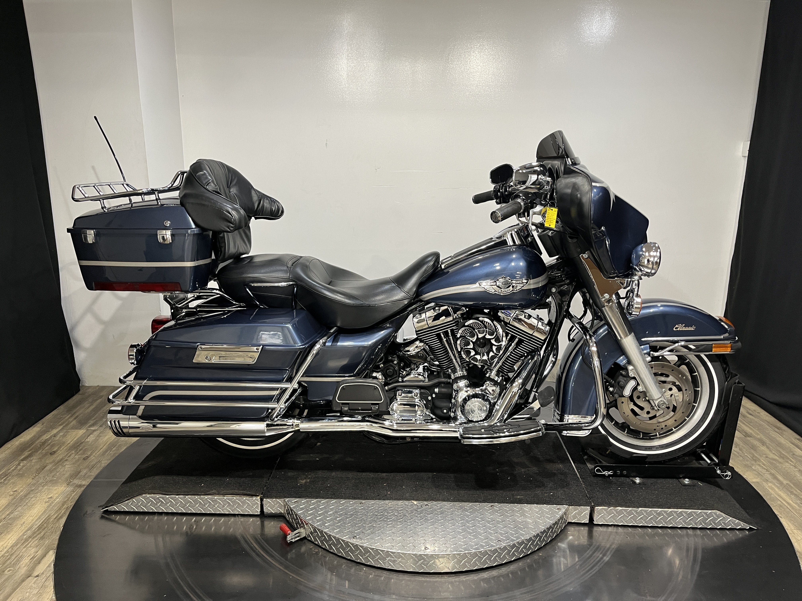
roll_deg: -0.1
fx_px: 602
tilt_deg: -14.5
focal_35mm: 26
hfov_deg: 67.3
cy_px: 300
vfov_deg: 53.1
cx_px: 401
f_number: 1.6
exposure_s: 1/60
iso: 100
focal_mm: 5.1
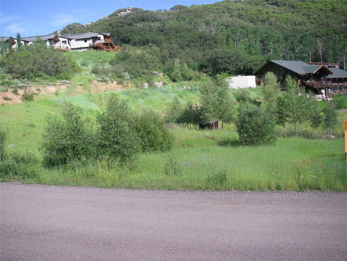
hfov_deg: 49.0
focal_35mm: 38
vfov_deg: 37.7
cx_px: 174
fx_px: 381
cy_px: 130
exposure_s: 1/400
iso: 64
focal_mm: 6.3
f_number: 3.3
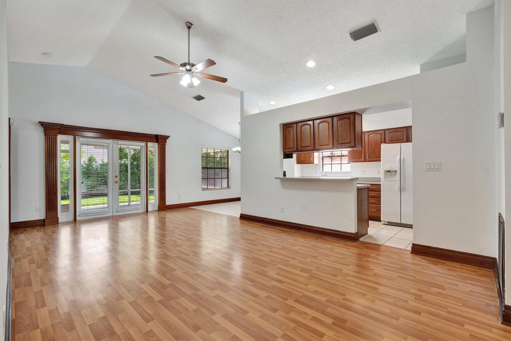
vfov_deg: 73.7
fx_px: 227
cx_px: 256
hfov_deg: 96.7
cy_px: 170
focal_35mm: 16
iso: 100
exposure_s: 1/5
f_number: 5.6
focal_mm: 16
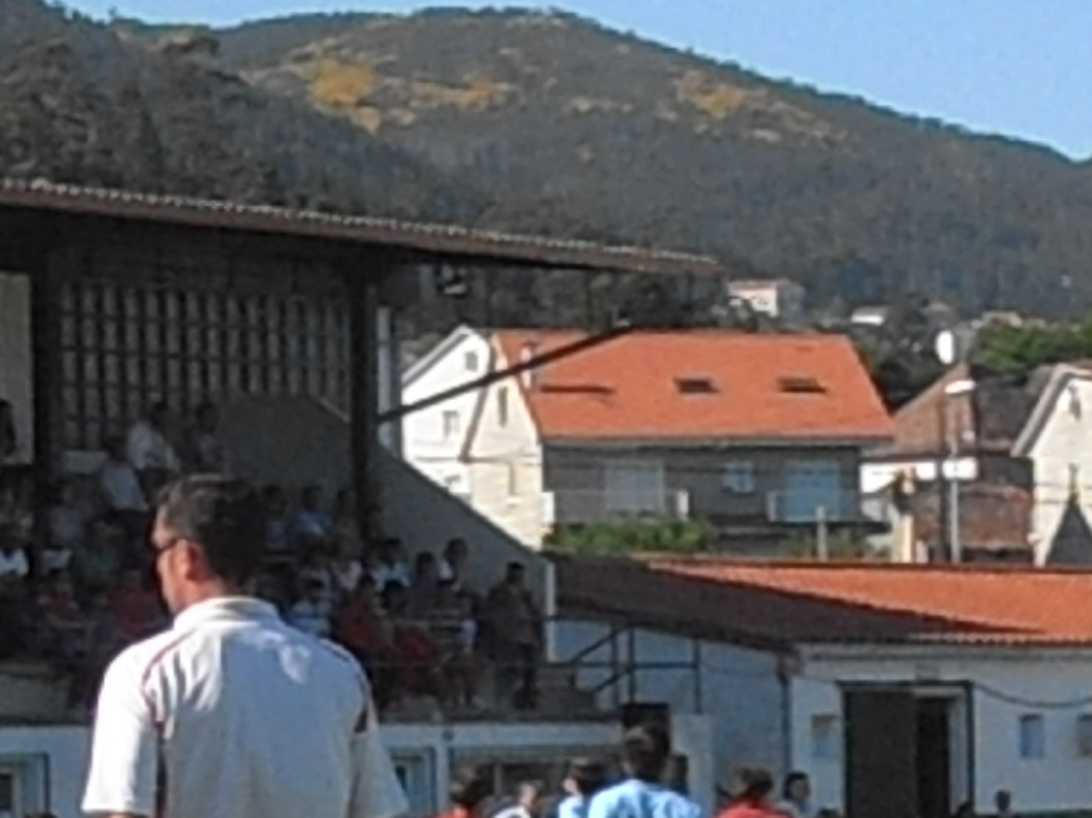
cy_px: 858
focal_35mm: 244
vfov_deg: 6.1
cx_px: 934
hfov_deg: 8.1
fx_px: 7696
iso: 400
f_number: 13
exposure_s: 1/320
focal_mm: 15.51
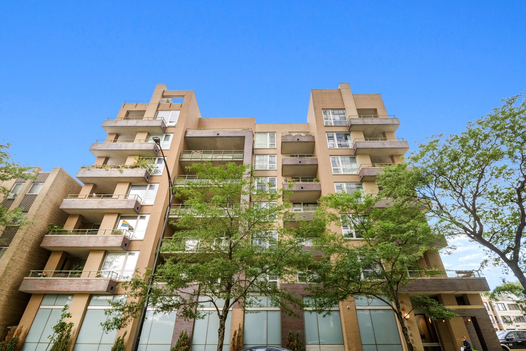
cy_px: 176
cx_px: 263
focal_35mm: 17
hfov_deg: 93.3
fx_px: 248
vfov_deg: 70.5
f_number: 8
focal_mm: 17
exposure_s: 1/40
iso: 200
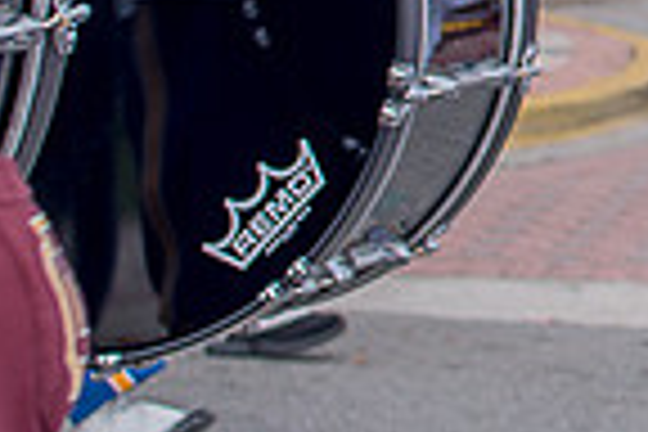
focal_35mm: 209
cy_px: -241
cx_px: 1030
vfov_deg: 6.5
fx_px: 3762
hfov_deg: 9.5
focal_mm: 35
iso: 100
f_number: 4
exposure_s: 1/500
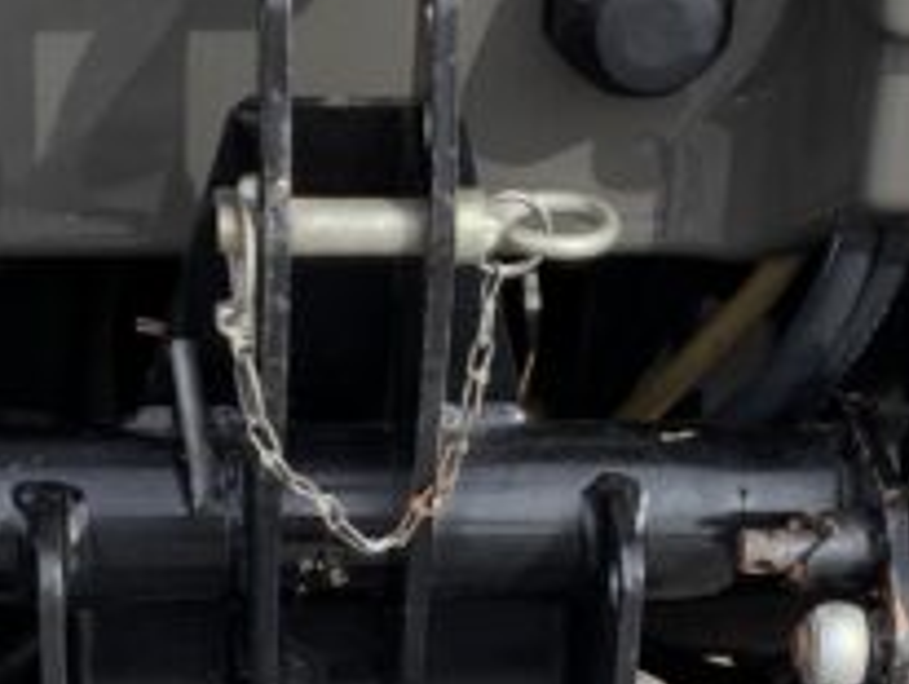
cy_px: 1055
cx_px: 384
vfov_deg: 10.0
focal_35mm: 144
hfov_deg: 13.7
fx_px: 3786
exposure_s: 1/514
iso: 16
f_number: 1.8
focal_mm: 3
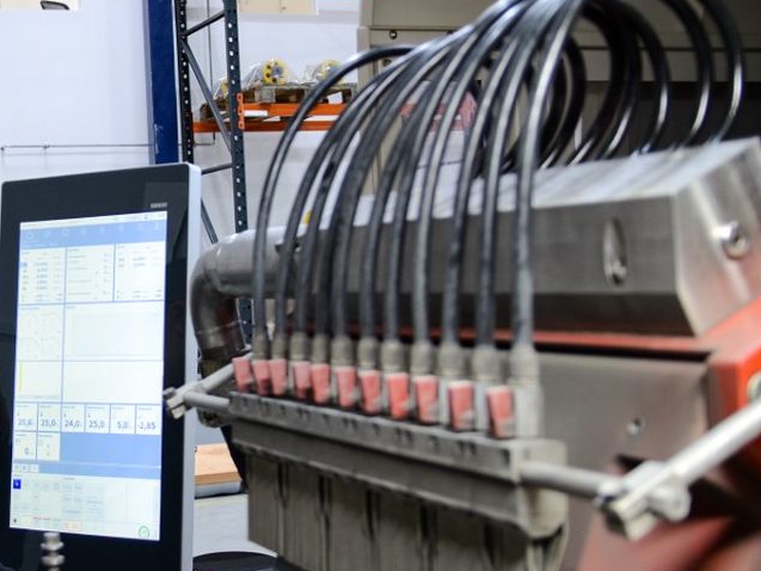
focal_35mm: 57
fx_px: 1251
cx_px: 78
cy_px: 258
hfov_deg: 32.2
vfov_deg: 25.7
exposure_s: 1/50
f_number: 3
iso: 400
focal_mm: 21
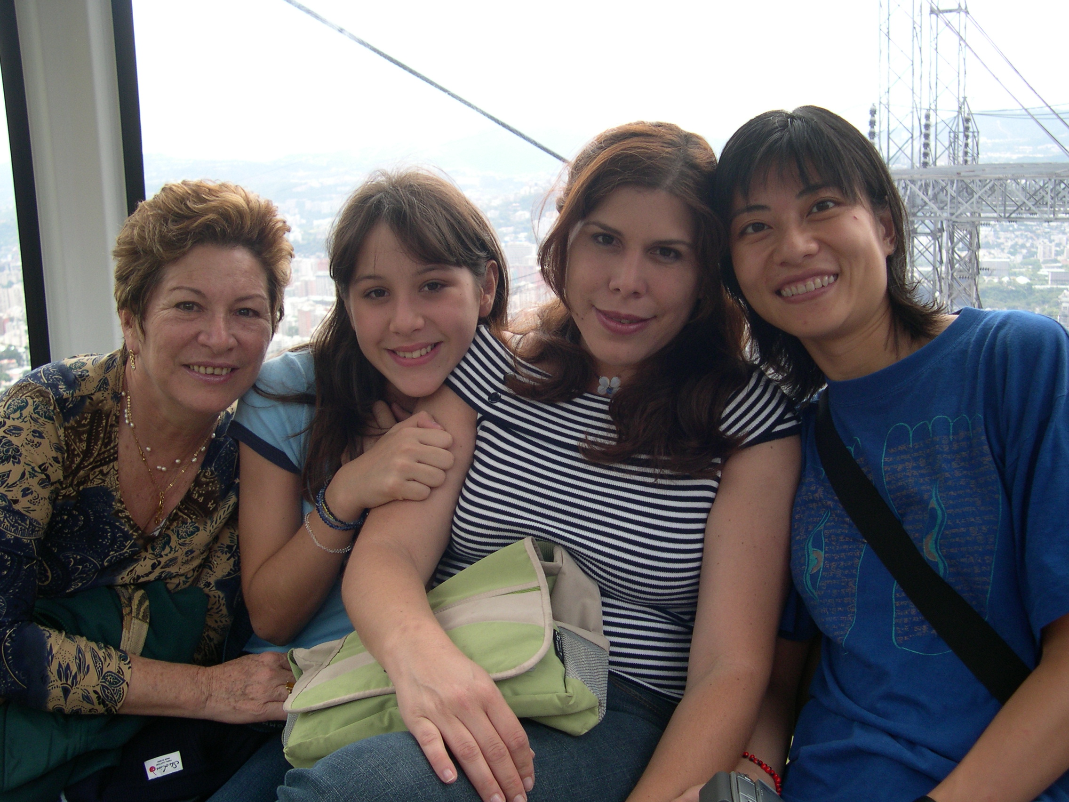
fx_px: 1174
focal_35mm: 38
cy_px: 401
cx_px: 534
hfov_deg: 49.0
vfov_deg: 37.7
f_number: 2.8
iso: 100
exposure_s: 1/182
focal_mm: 8
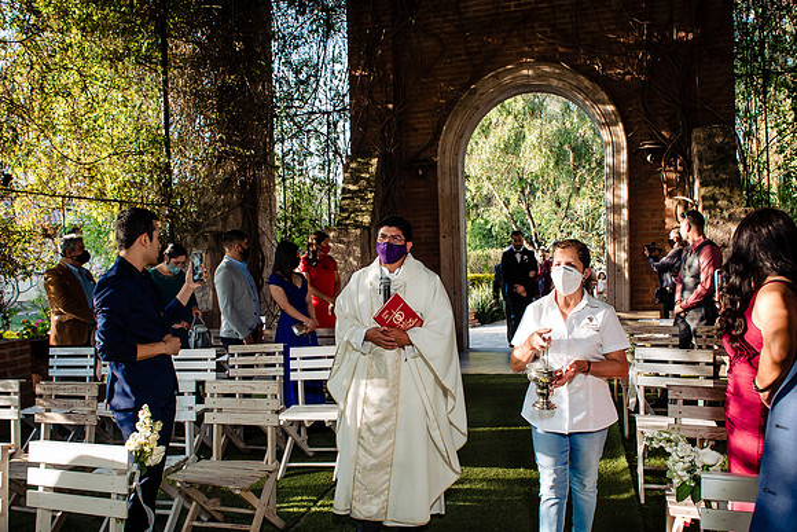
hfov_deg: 63.7
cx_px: 398
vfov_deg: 45.0
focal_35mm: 29
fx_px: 642
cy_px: 293
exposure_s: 1/200
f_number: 6.3
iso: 1000
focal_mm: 24
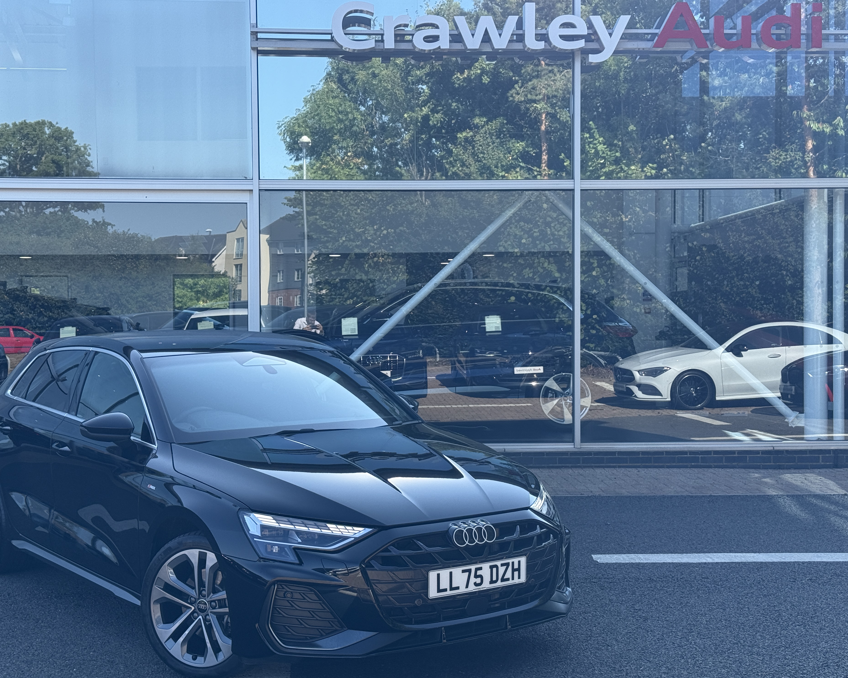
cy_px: 342
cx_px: 391
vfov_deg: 29.7
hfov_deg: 36.6
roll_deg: +0.7
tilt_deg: -0.3
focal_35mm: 51
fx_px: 1280
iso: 64
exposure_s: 1/1307
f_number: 1.78
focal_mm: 6.76
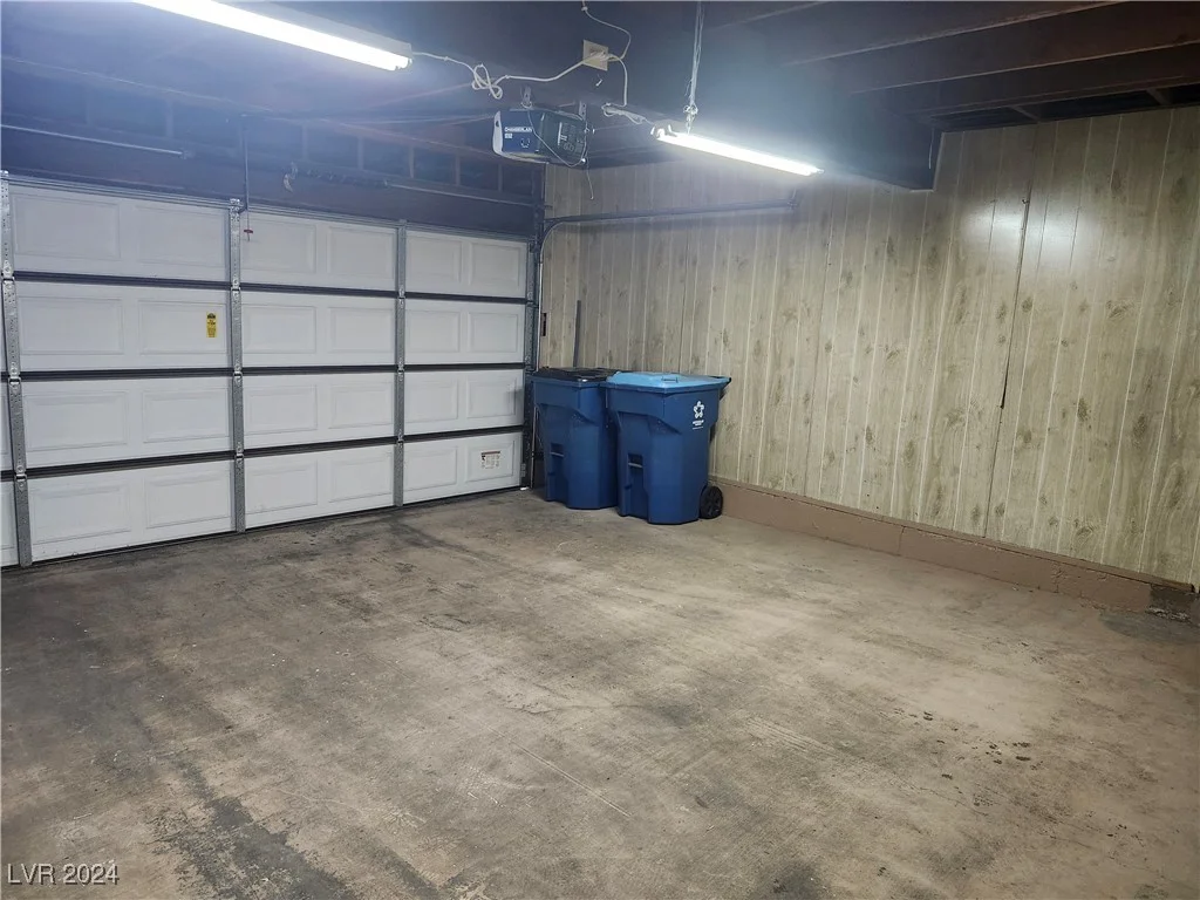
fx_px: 797
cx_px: 600
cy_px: 450
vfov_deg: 58.9
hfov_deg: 73.9
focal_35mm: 23
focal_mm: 5.54
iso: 1000
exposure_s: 1/60
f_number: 1.8
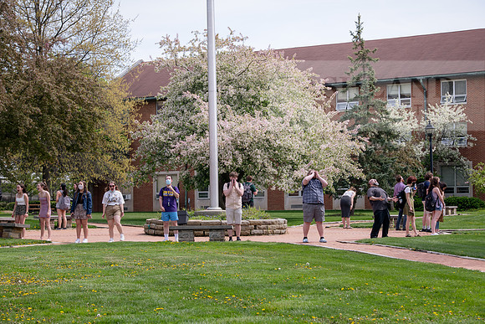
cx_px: 242
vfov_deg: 14.0
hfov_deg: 20.8
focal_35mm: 98
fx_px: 1321
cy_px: 162
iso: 250
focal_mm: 98
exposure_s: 1/400
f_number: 8
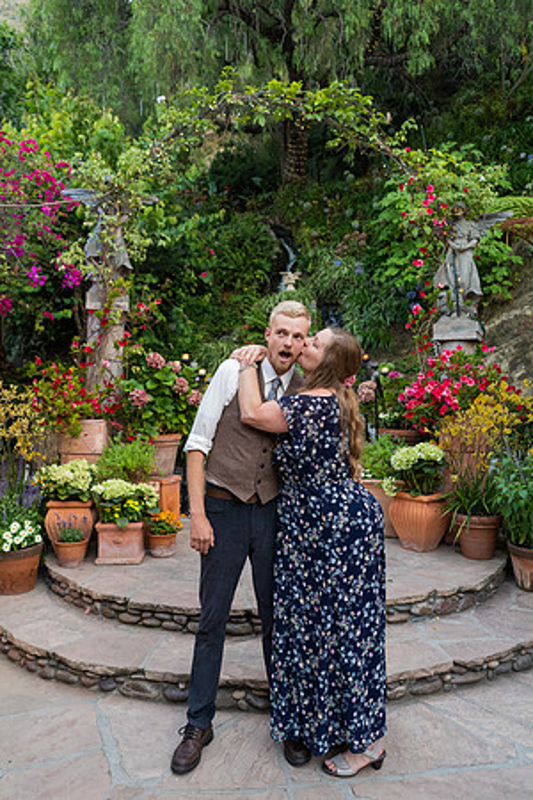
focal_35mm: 28
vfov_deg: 65.5
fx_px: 622
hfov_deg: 46.4
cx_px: 266
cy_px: 400
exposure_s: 1/250
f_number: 3.2
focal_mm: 28
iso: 500
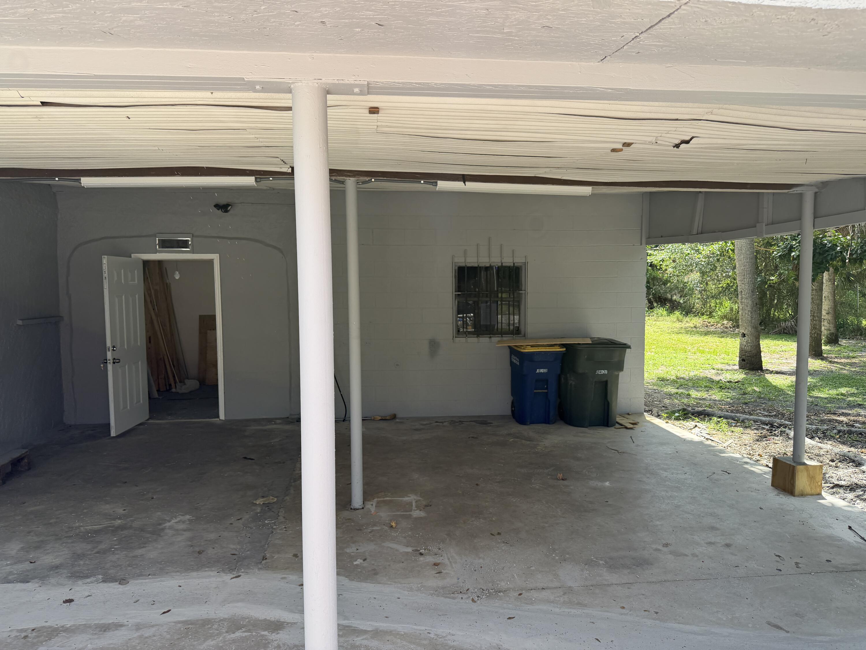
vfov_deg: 56.8
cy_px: 325
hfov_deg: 71.6
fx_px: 600
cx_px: 433
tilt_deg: -4.5
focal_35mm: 24
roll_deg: +3.1
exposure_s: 1/708
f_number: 1.78
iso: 100
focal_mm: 6.76
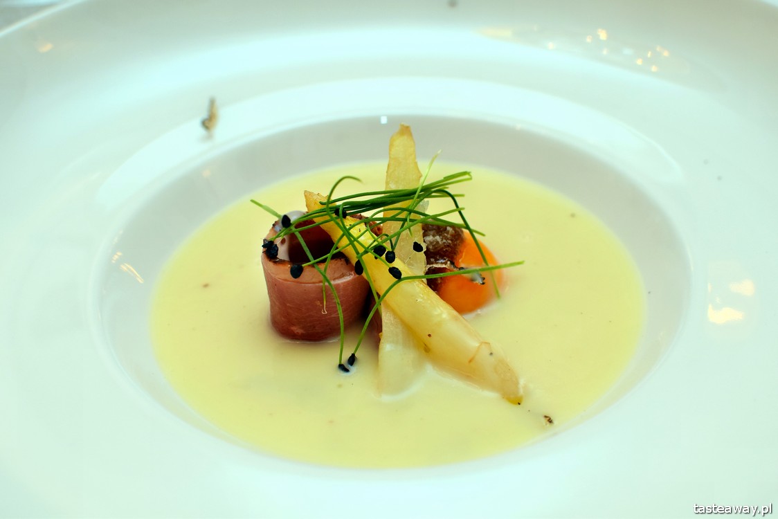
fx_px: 1135
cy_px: 260
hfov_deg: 37.8
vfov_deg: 25.8
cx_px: 389
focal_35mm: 52
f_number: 5
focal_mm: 35
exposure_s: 1/125
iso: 400
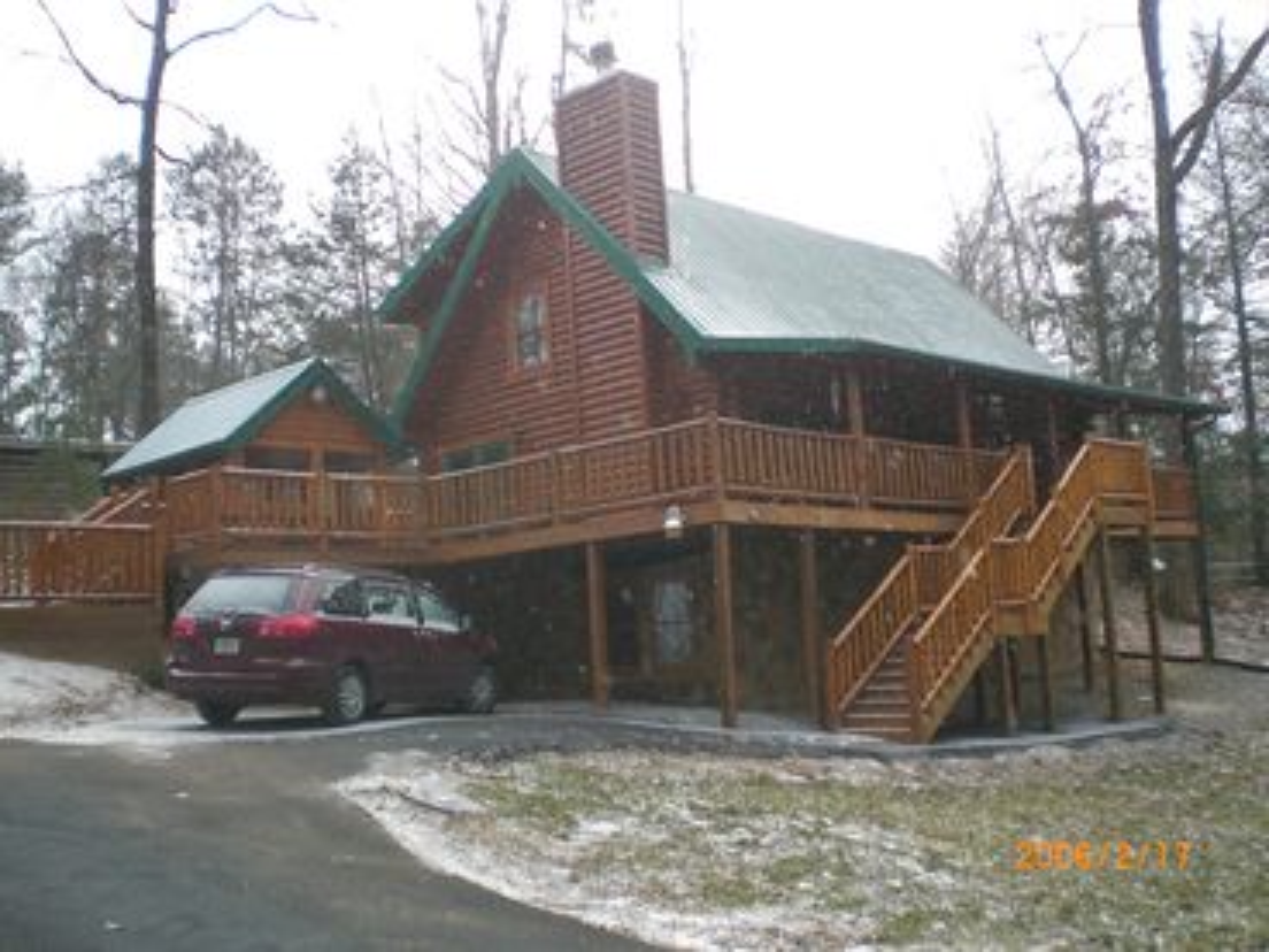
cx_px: 634
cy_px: 476
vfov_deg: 37.7
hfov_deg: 49.0
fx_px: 1393
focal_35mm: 38
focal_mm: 6.3
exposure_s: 1/320
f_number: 3.1
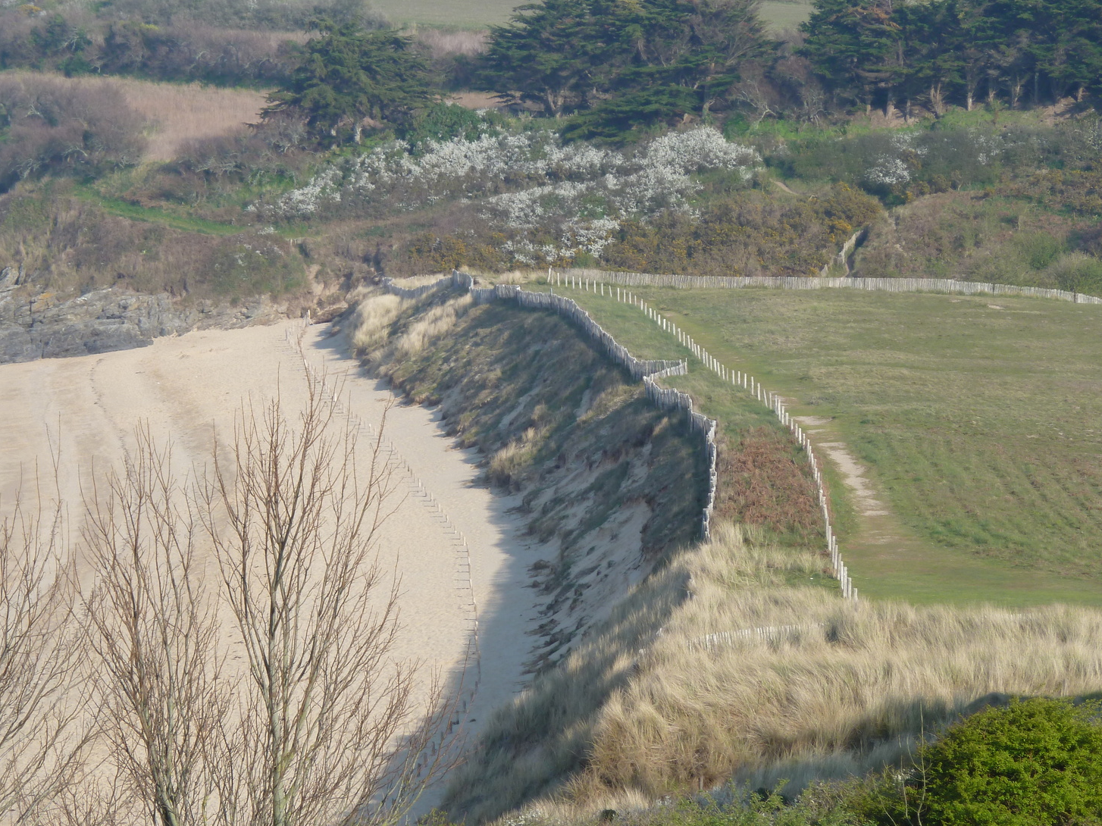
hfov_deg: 10.6
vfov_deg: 8.0
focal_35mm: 186
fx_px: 5920
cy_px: 432
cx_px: 518
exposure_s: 1/320
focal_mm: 27.8
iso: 80
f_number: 4.5
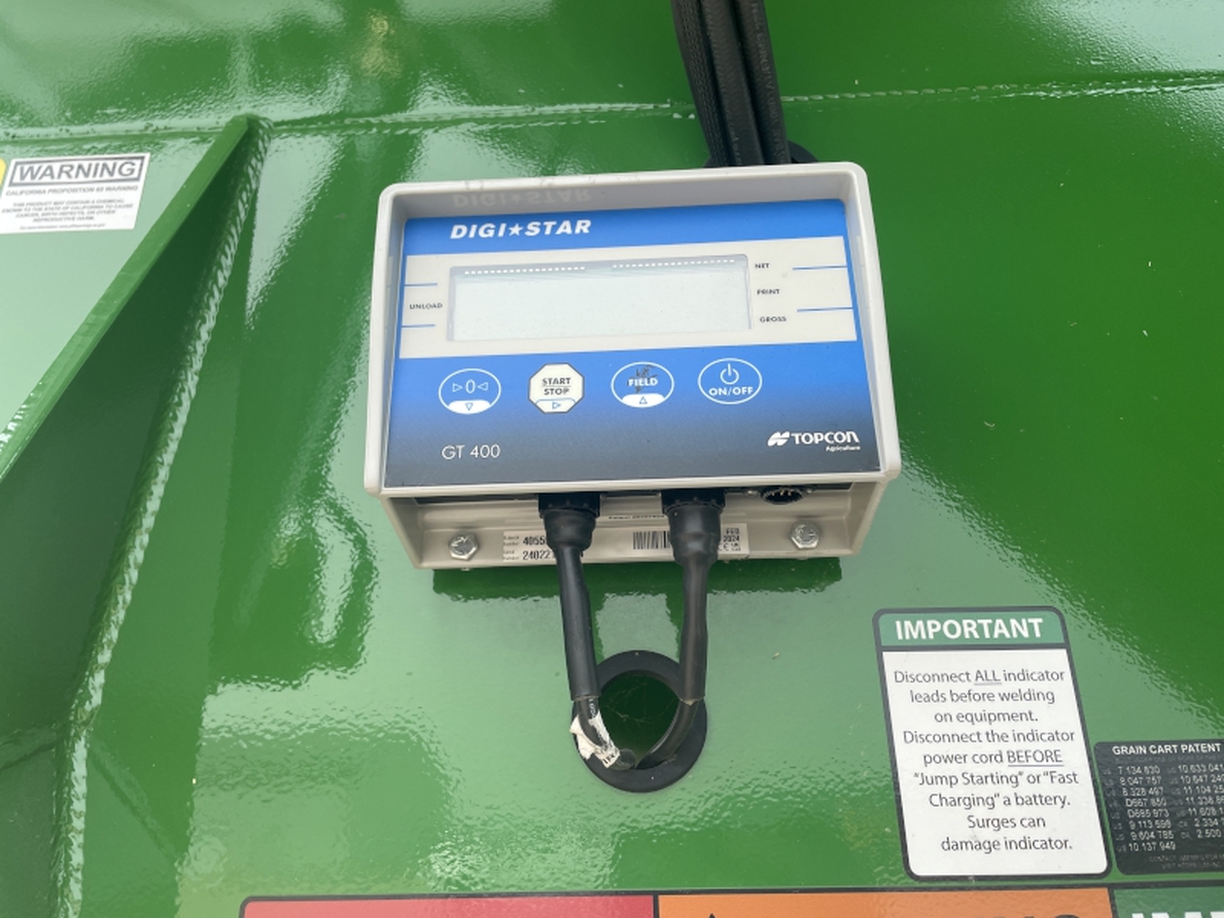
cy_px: 459
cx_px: 612
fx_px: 919
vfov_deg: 53.1
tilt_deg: +27.6
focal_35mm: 26
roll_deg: +0.4
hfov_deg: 67.3
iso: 32
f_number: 1.6
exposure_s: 1/932
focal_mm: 4.2
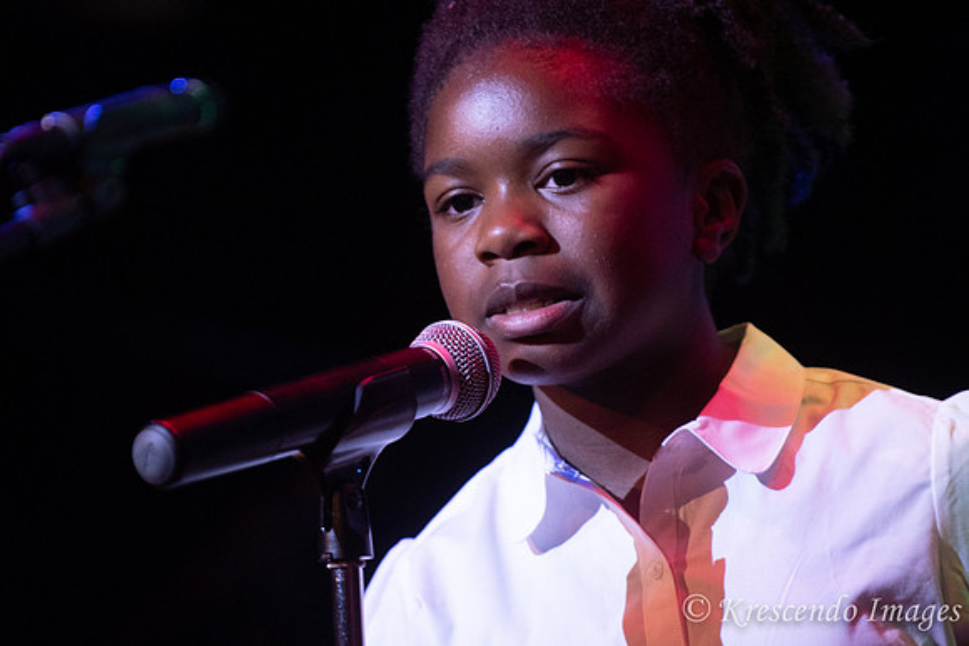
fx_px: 7269
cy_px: 323
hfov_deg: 7.6
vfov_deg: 5.1
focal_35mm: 270
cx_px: 484
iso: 3200
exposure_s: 1/200
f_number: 2.8
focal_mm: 180
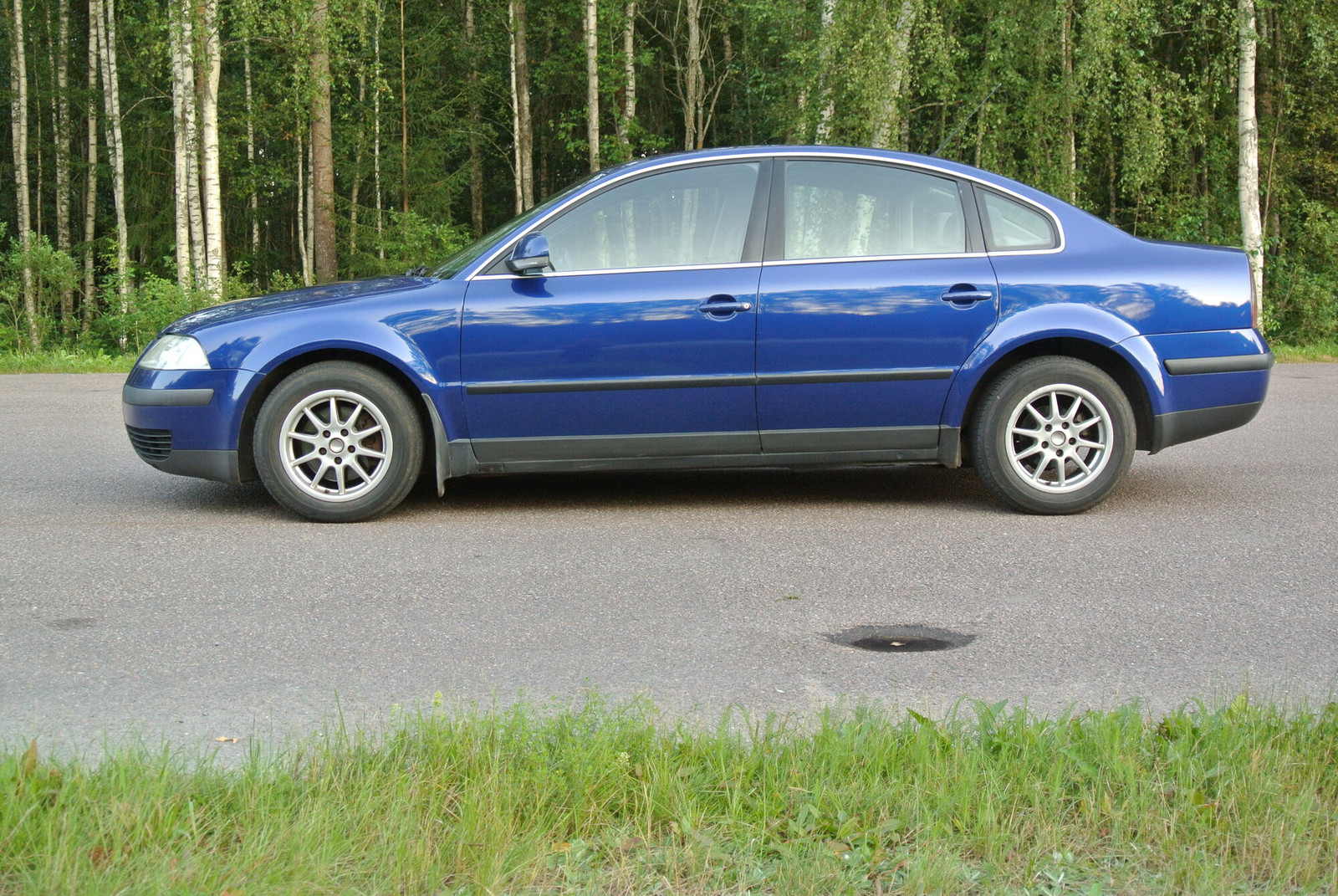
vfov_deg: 30.6
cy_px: 448
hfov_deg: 44.5
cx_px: 669
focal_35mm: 44
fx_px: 1637
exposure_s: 1/60
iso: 320
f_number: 4.2
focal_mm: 16.3
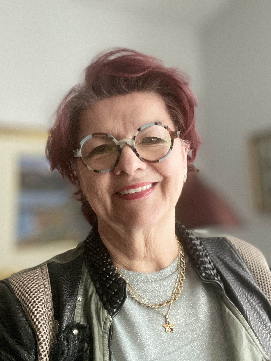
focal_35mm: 30
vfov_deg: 60.0
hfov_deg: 46.8
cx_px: 136
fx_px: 313
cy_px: 180
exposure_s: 1/30
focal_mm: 2.71
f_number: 2.2
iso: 500
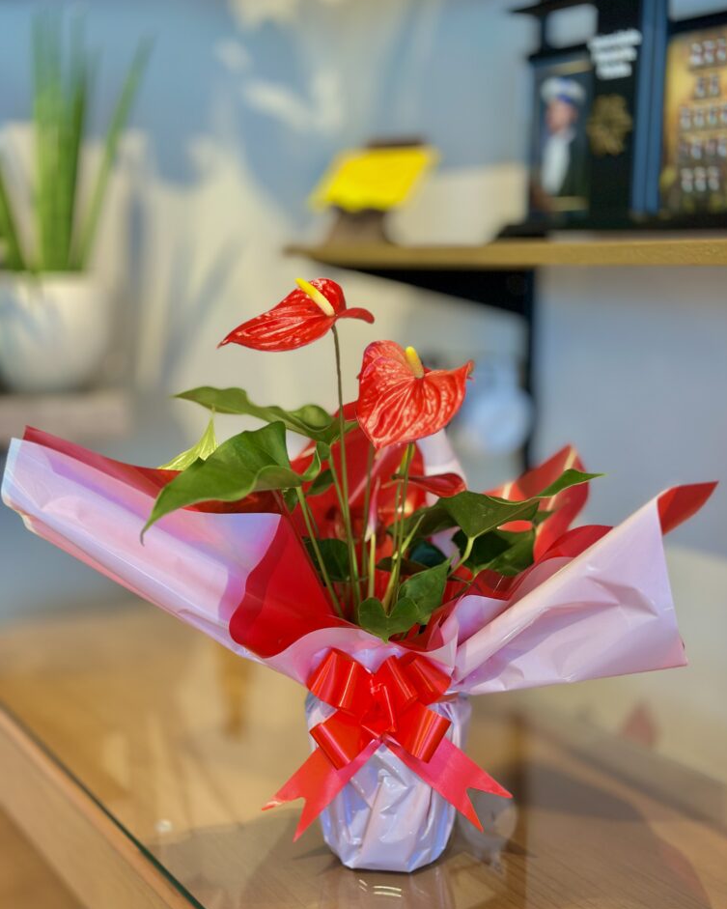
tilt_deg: -8.7
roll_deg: -1.2
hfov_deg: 29.7
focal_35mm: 51
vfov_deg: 36.6
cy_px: 479
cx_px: 370
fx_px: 1371
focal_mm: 6.86
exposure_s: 1/60
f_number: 1.78
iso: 200
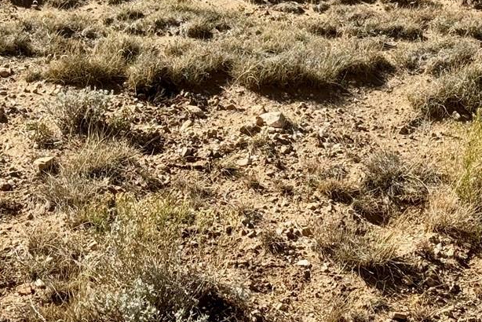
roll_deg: -3.6
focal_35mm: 130
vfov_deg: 10.3
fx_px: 1741
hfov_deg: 15.7
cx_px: 194
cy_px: -90
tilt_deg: -10.6
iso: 64
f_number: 1.78
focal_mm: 6.76
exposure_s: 1/4310
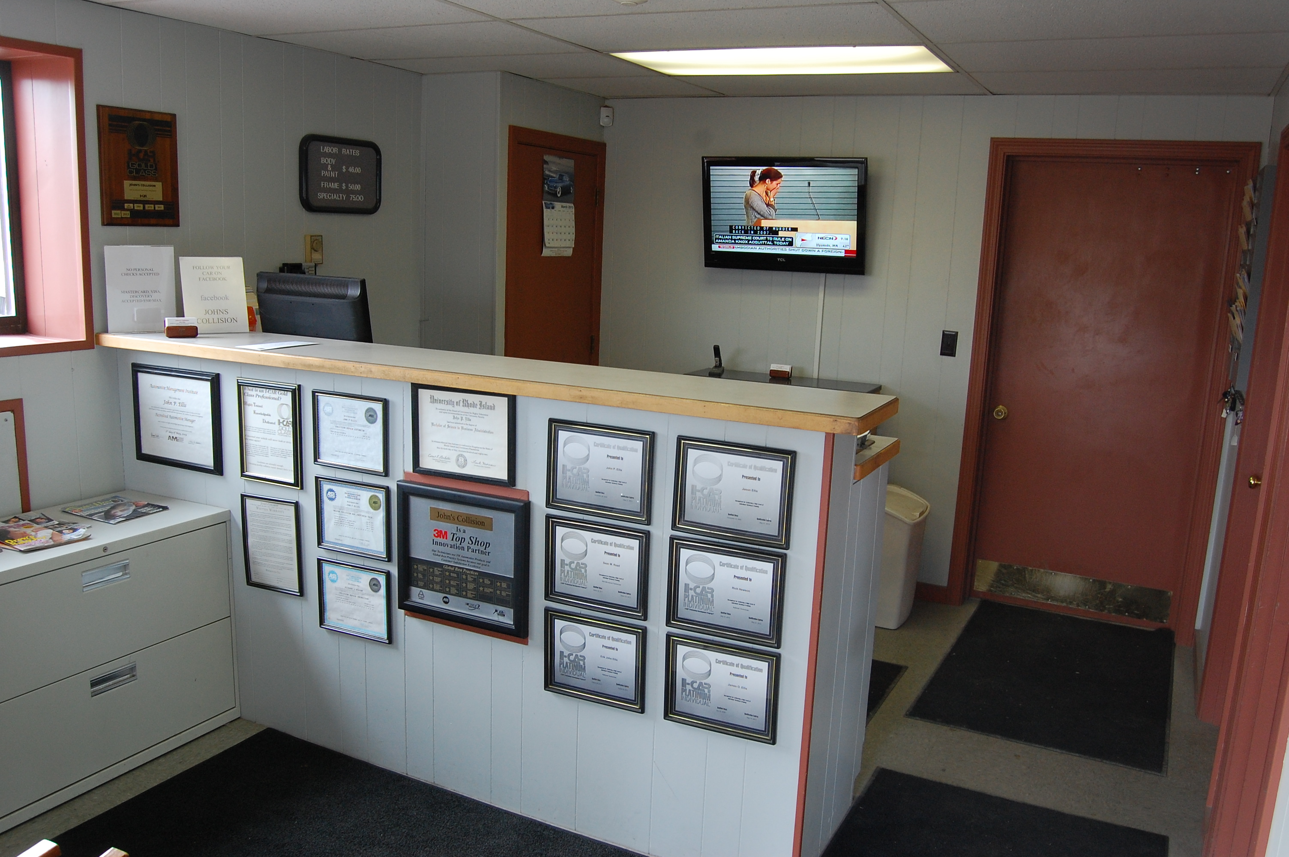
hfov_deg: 64.6
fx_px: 1020
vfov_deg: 45.6
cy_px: 428
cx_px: 644
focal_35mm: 28
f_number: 7.1
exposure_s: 1/30
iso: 640
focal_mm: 19
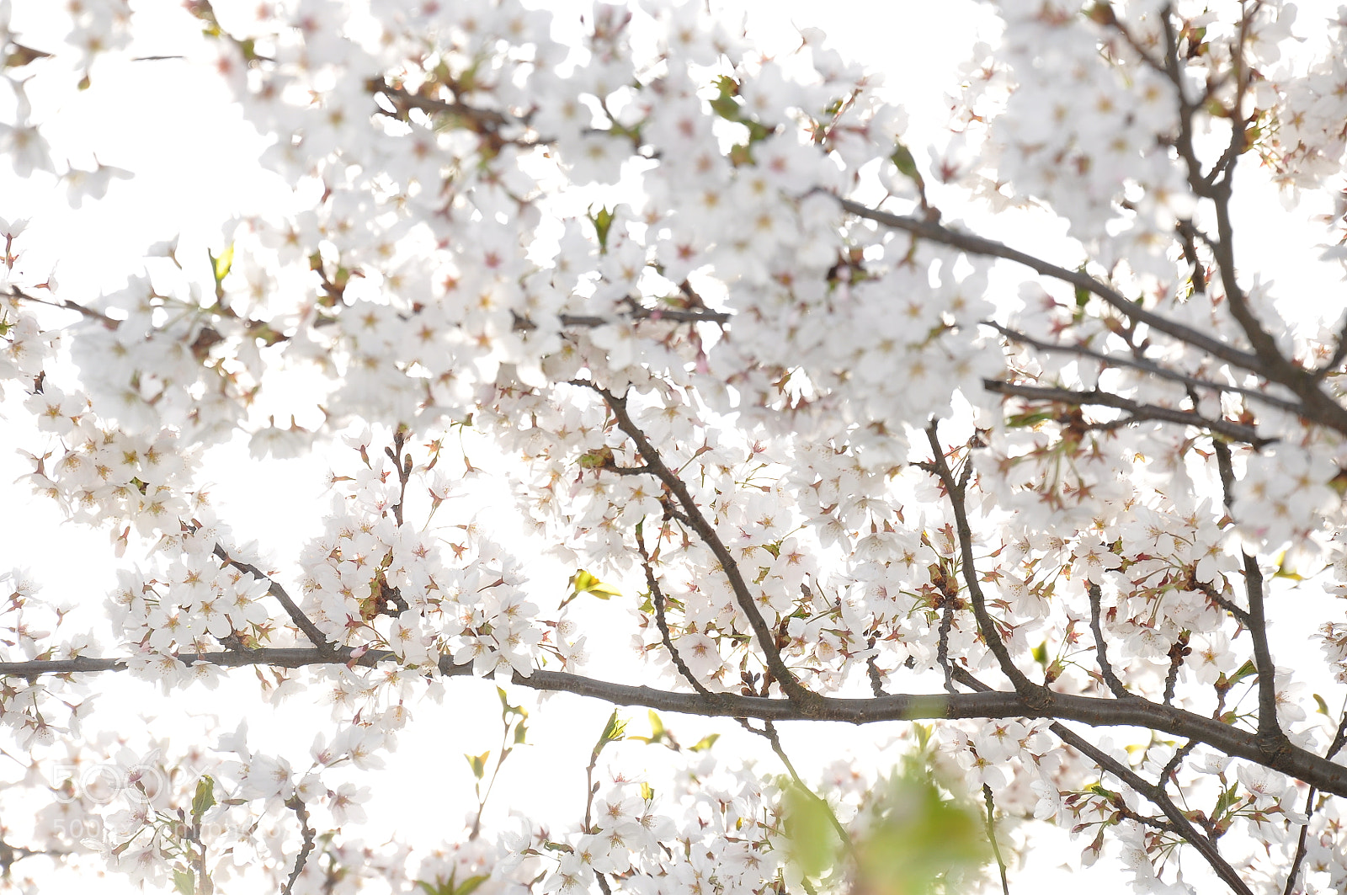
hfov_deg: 13.1
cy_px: 448
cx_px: 674
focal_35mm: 158
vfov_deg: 8.7
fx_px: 5886
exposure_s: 1/200
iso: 200
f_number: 9
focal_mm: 105
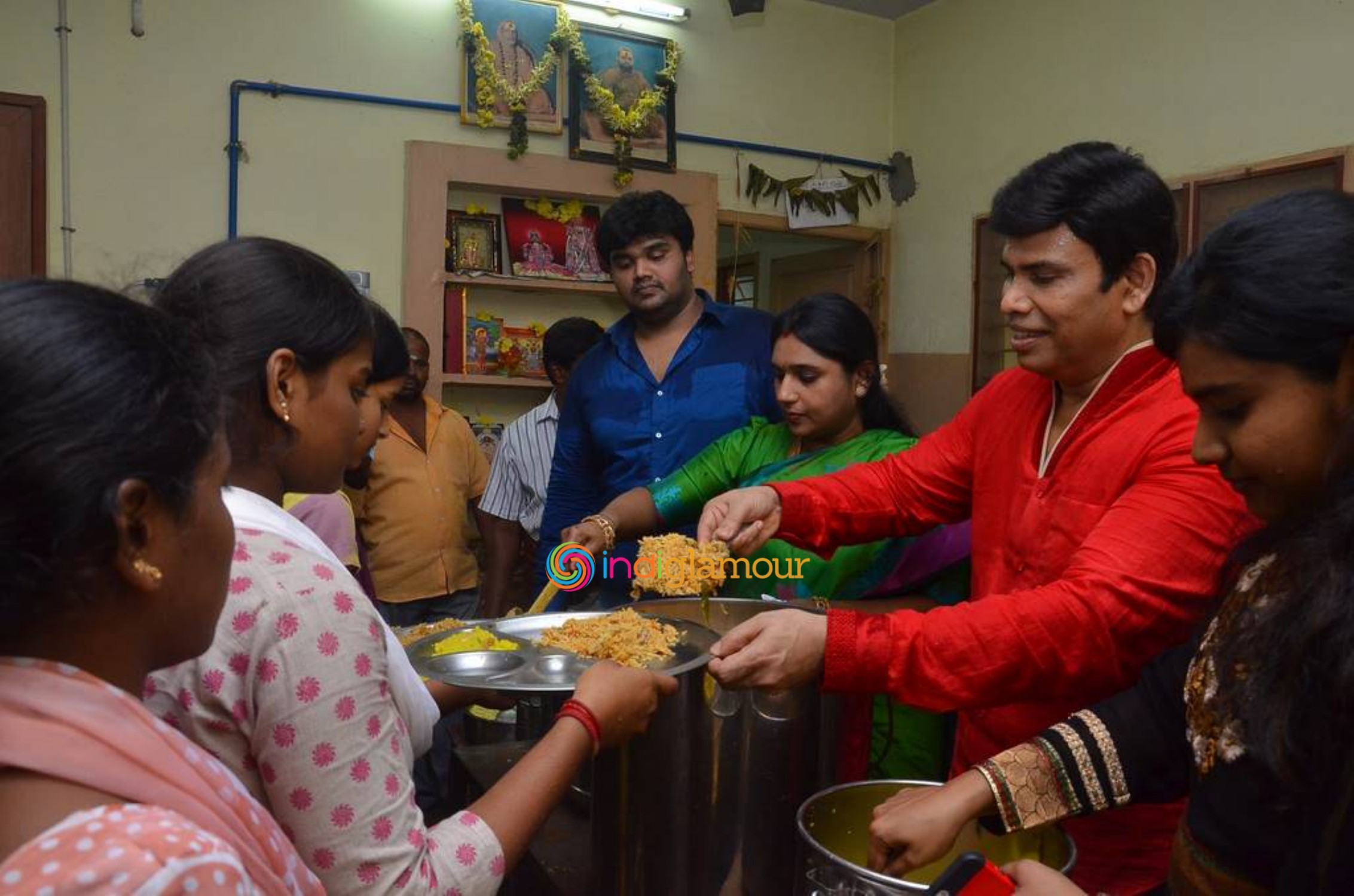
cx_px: 677
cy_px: 448
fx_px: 1013
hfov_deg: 67.5
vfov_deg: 47.7
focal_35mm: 27
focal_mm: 18
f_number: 7.1
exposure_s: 1/125
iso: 1600
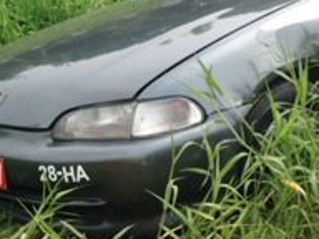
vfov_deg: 18.9
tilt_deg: -19.5
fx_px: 710
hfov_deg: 24.6
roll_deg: -1.7
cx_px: 284
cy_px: 33
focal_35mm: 77
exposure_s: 1/874
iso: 50
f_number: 2.4
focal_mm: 4.12
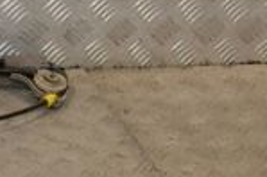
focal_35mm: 155
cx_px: -206
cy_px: 102
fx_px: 1148
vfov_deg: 8.8
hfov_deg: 12.2
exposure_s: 1/200
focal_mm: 24
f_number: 6.3
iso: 800
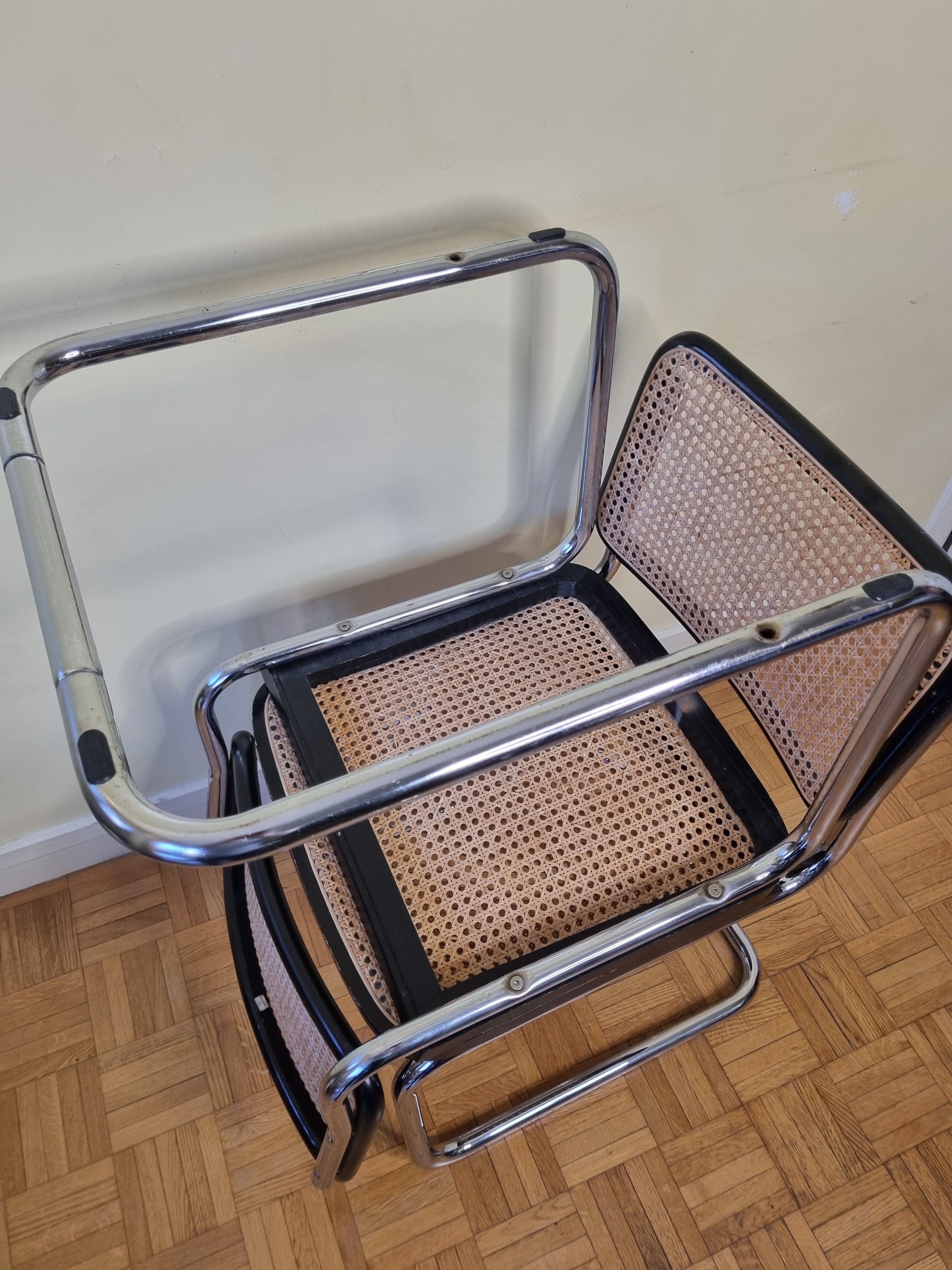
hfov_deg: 53.1
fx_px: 953
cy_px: 635
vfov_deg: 67.3
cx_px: 476
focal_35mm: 26
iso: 200
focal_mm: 5.4
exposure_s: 1/100
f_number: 1.8
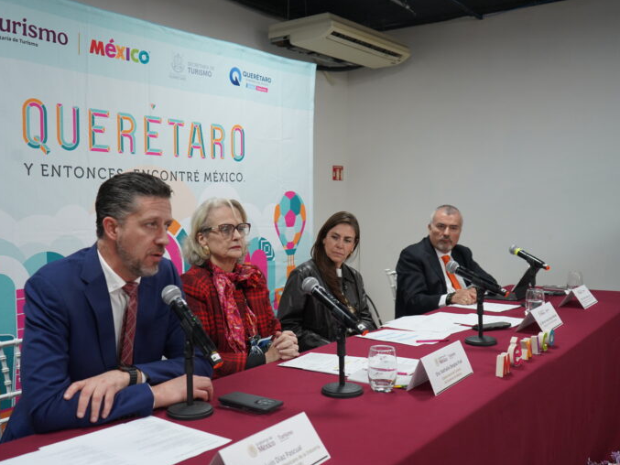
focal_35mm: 36
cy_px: 232
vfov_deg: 39.7
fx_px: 645
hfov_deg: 51.3
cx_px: 298
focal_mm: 33
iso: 1600
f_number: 4
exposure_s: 1/160
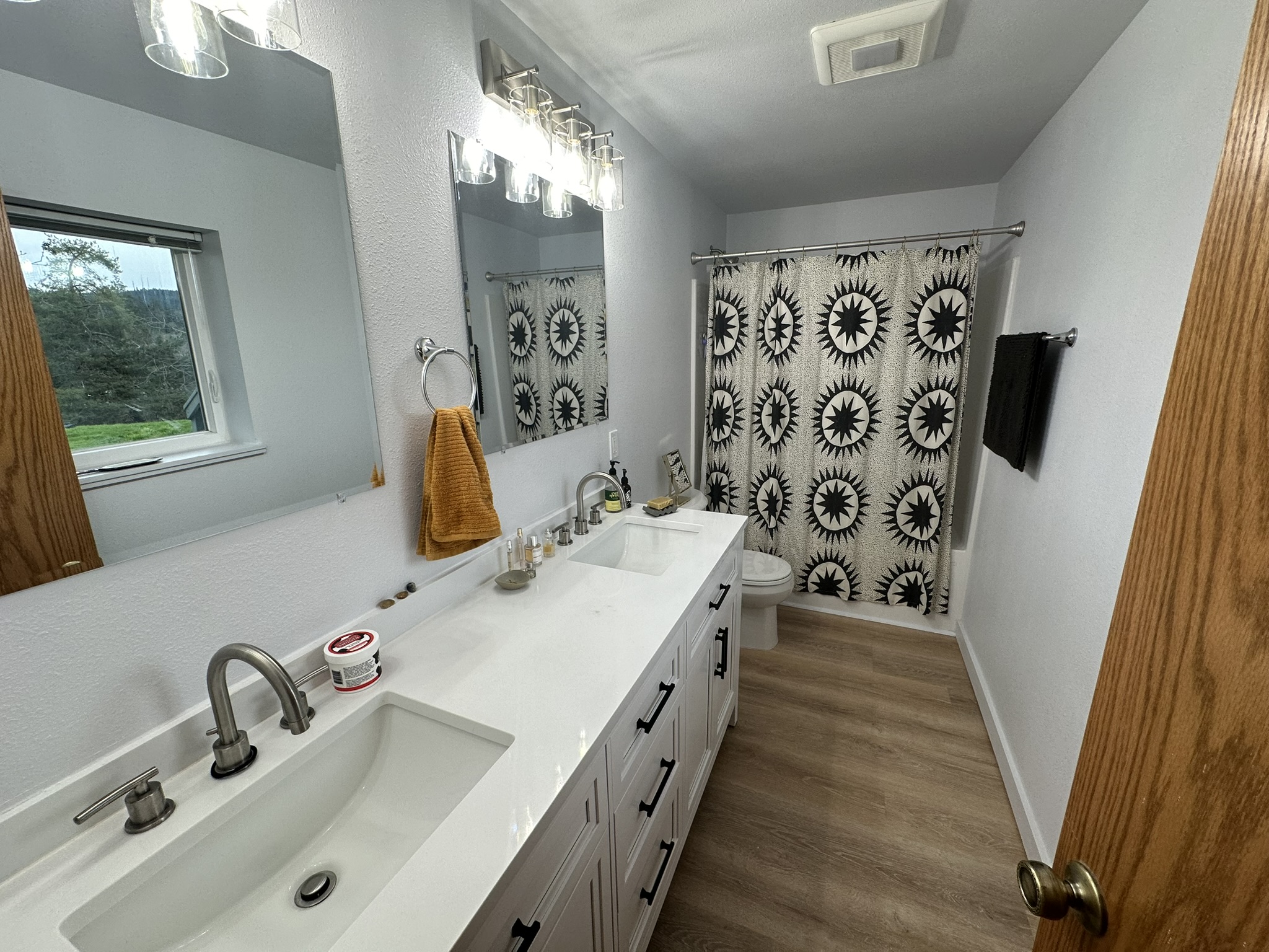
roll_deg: +2.2
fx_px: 513
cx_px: 634
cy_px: 476
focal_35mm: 14
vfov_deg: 85.7
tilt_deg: -12.2
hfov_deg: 102.1
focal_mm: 2.22
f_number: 2.2
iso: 100
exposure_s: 1/120
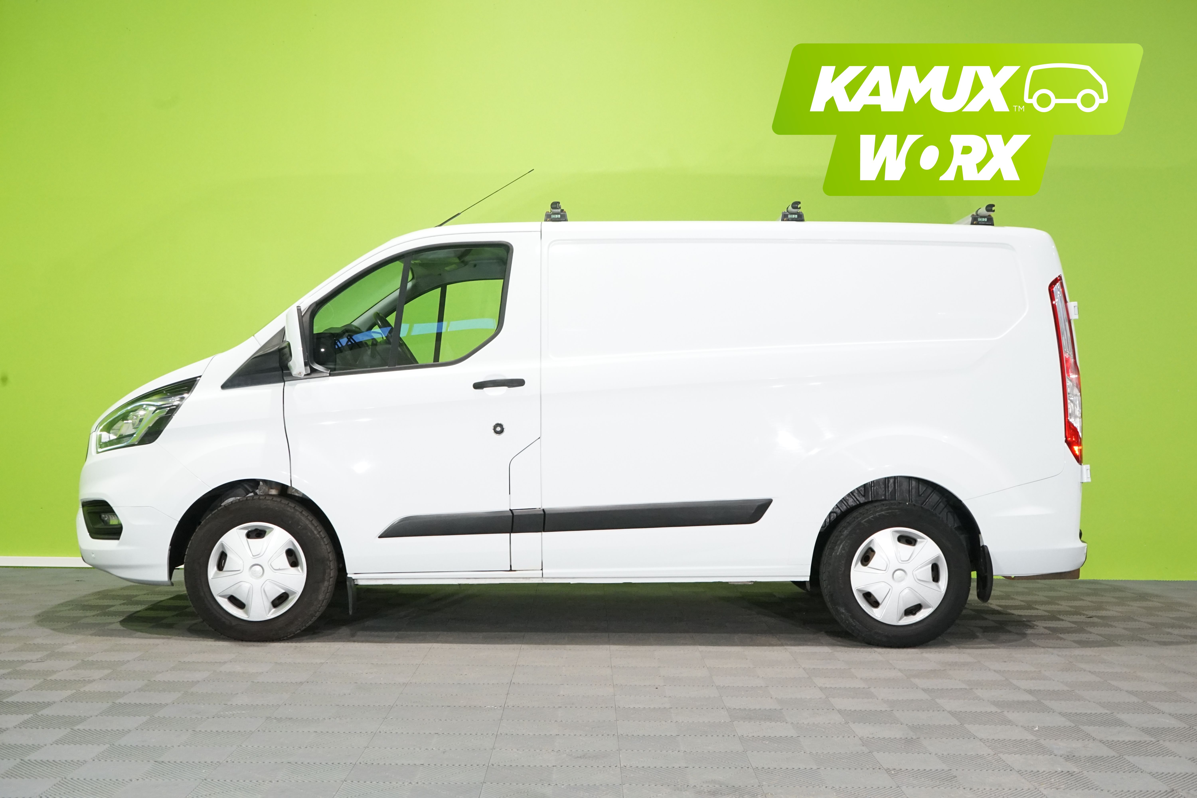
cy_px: 399
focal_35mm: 40
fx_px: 1330
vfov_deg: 33.4
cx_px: 598
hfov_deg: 48.5
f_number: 10
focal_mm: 40
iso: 3200
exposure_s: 1/40
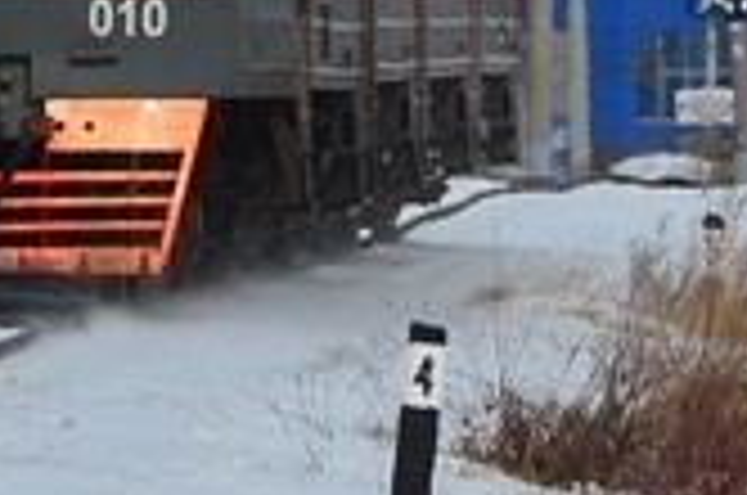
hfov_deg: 1.2
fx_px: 34909
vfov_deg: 0.8
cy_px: -742
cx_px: 198
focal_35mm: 1686
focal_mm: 155
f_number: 13
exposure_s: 1/800
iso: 400
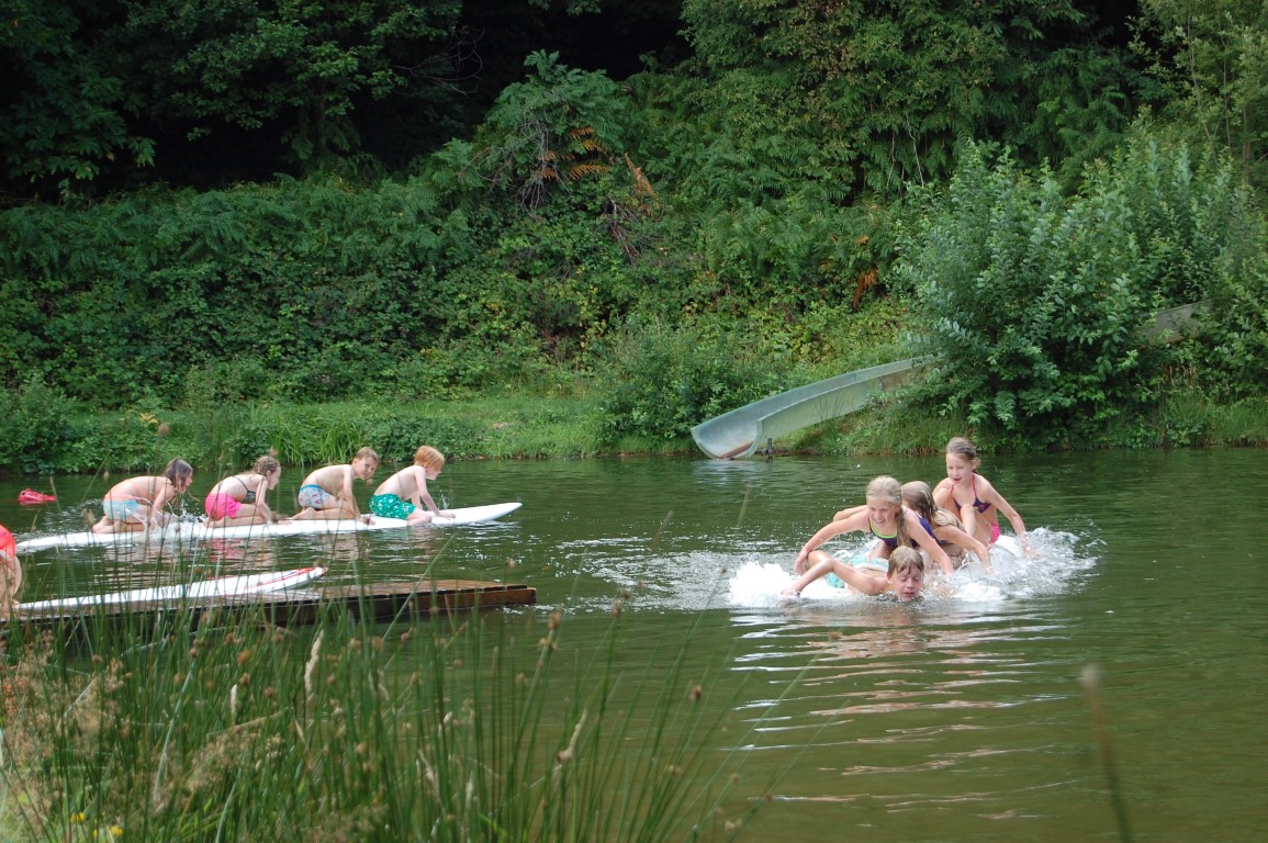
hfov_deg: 24.6
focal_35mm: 82
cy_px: 422
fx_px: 2903
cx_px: 634
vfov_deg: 16.5
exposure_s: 1/125
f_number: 5.6
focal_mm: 55
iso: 220
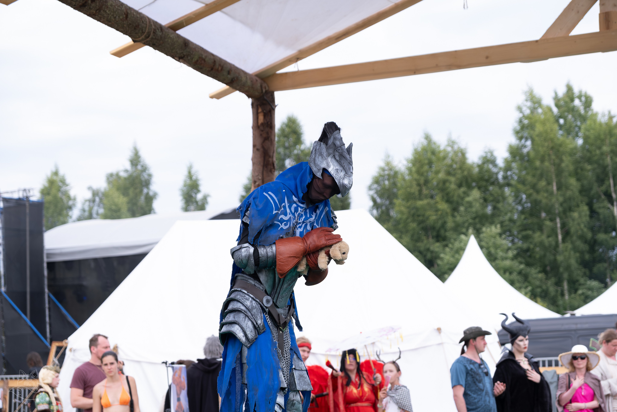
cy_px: 206
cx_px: 308
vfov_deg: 16.5
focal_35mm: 83
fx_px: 1423
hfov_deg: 24.5
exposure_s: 1/1000
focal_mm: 55
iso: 250
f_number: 3.6
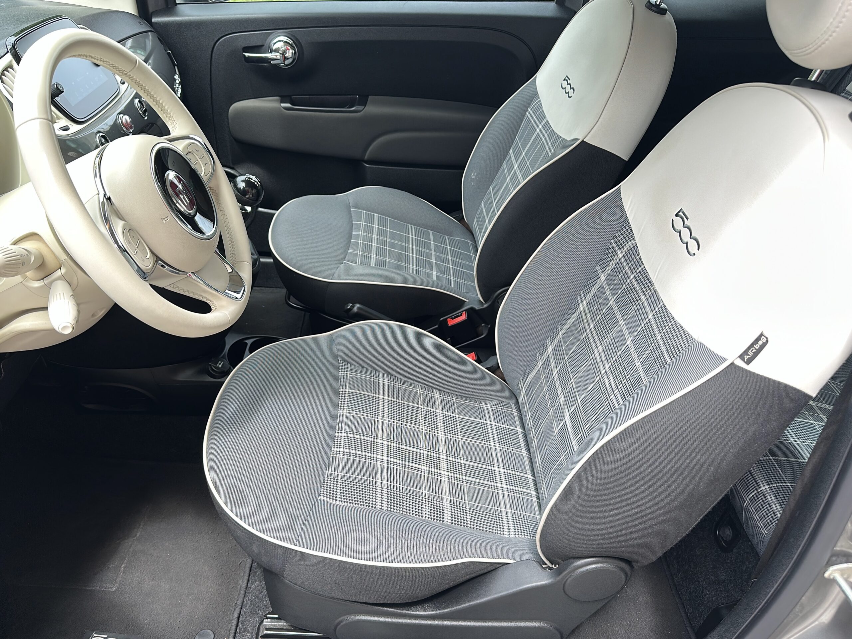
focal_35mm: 24
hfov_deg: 71.6
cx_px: 426
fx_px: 591
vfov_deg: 56.8
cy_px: 320
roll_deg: -5.4
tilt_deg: -35.2
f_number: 1.78
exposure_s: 1/631
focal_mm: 6.86
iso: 57
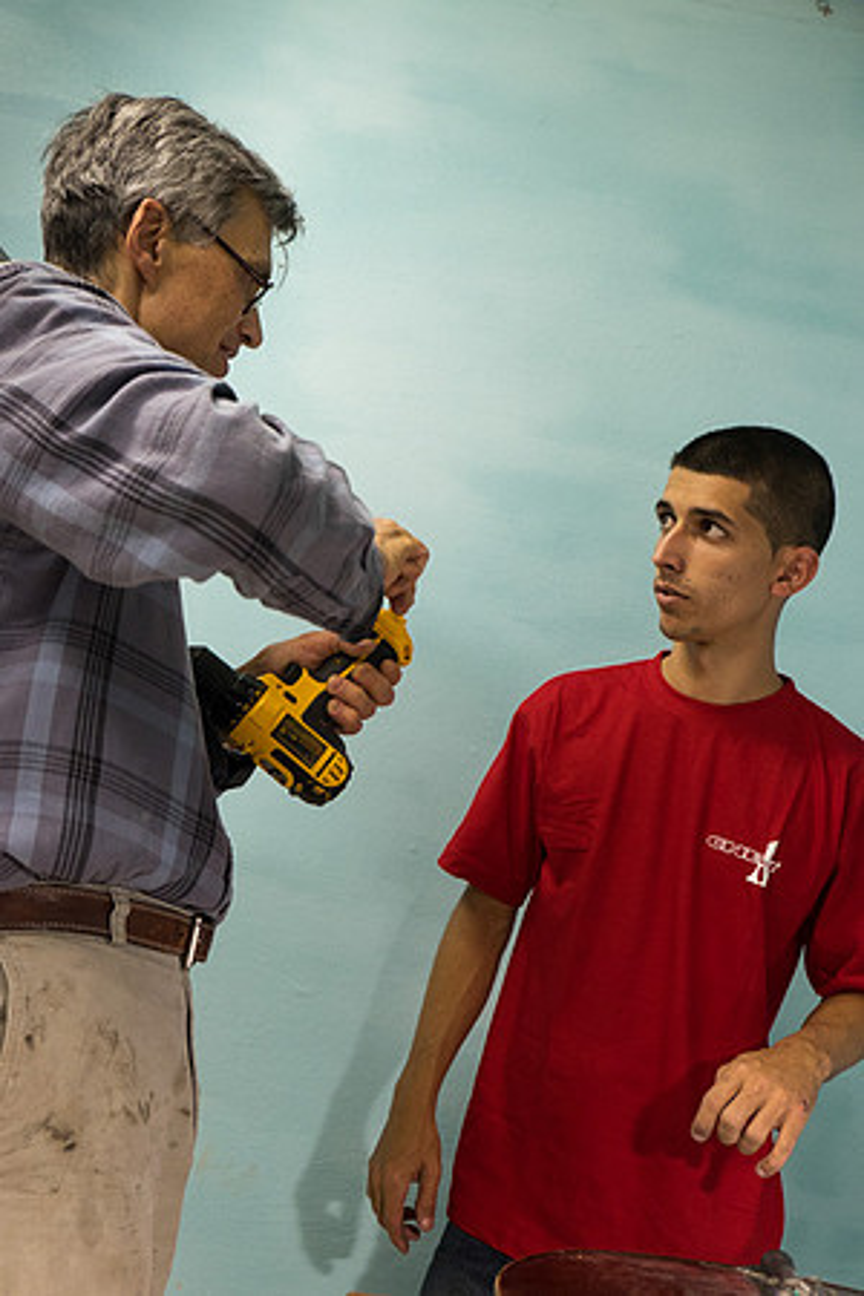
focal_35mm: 38
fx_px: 1368
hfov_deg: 35.1
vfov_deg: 50.7
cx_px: 432
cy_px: 648
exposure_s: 1/60
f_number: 4
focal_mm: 25.4
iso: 3200
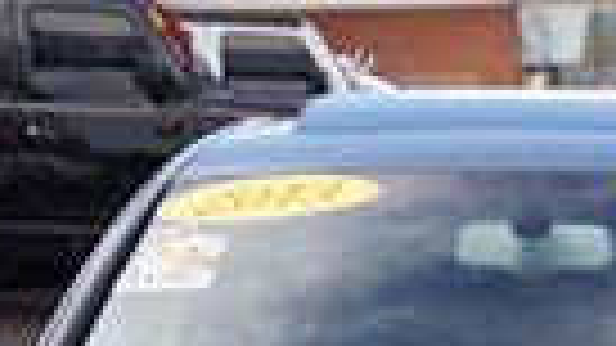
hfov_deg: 18.1
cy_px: 885
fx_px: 1911
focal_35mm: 117
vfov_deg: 9.1
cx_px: 522
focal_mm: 16
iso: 100
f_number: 4.5
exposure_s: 1/160
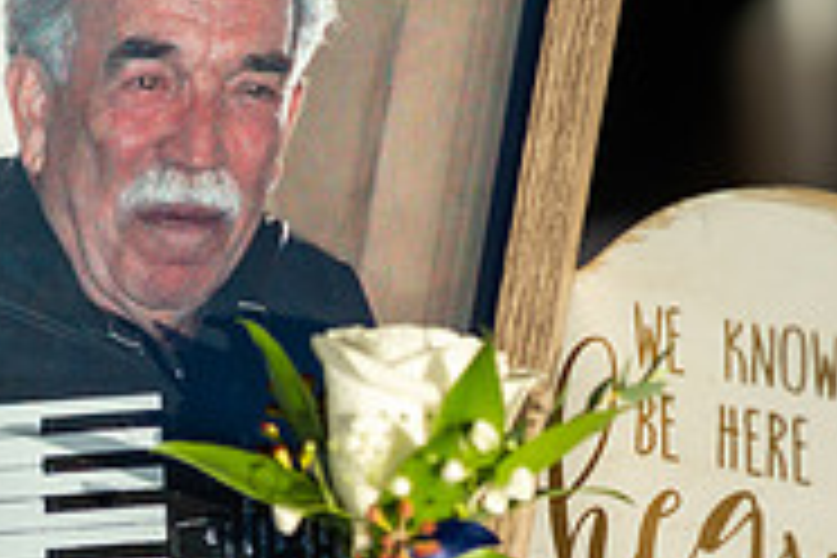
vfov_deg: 5.0
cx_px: 192
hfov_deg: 7.5
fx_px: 6393
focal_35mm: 275
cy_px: 411
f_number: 1.4
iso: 125
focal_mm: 85
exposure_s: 1/2500
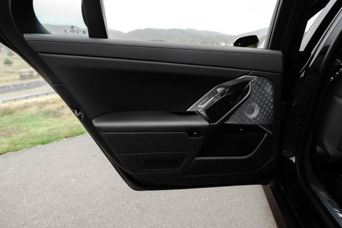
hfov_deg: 73.7
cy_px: 114
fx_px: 228
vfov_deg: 53.2
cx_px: 171
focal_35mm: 24
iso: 640
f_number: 6.3
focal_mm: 24
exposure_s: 1/200
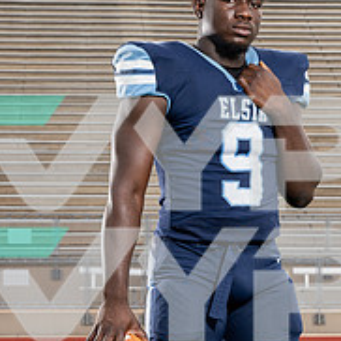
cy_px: 287
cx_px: 232
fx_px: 1594
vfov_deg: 12.1
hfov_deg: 12.2
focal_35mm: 143
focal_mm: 68
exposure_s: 1/250
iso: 320
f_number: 8
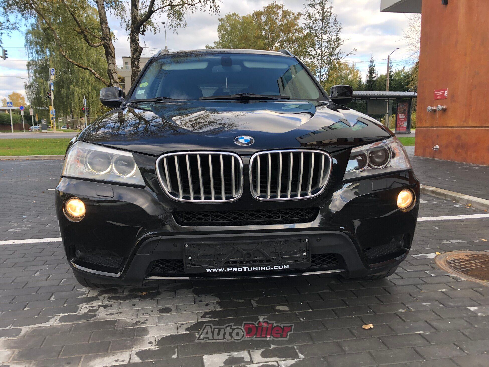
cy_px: 184
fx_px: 396
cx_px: 244
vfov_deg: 49.8
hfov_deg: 63.4
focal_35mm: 28
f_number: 1.8
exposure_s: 1/126
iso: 25
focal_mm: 3.99
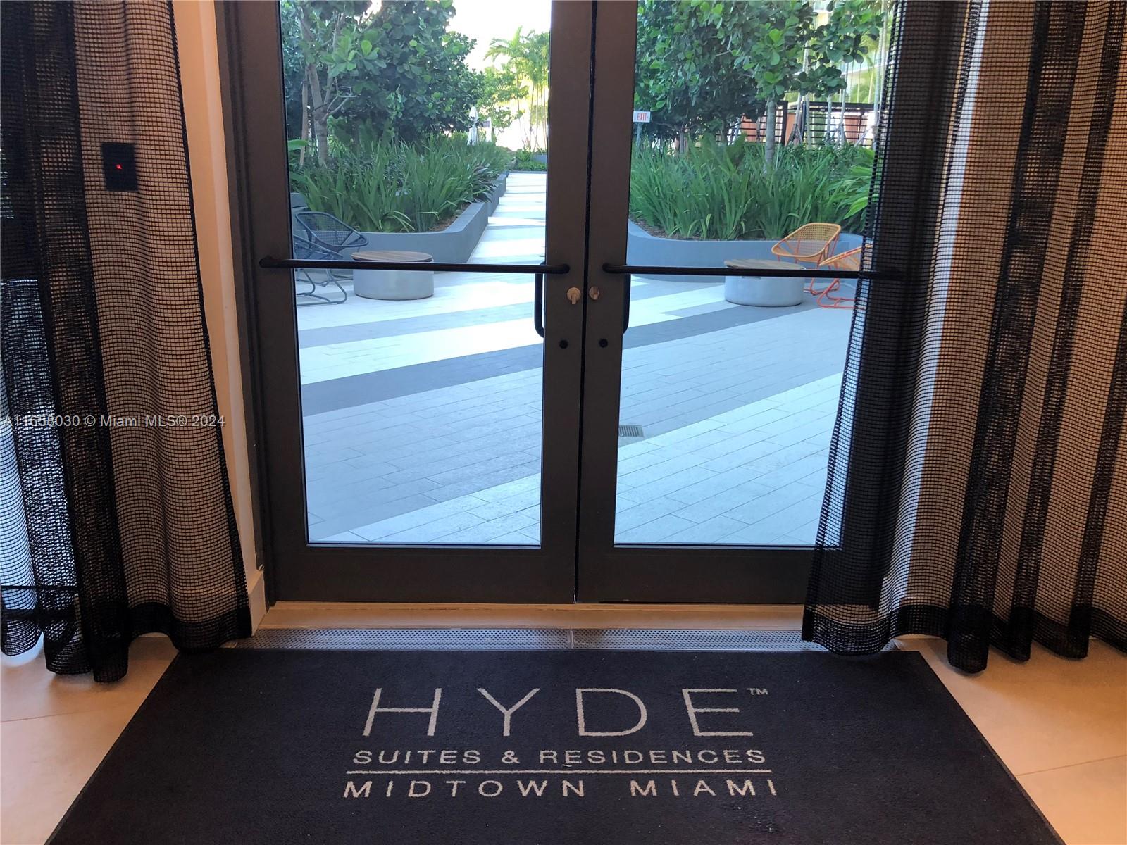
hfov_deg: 63.4
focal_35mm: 28
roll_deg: -1.1
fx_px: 912
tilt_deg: -16.9
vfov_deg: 49.7
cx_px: 564
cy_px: 422
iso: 32
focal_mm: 3.99
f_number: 1.8
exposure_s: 1/30
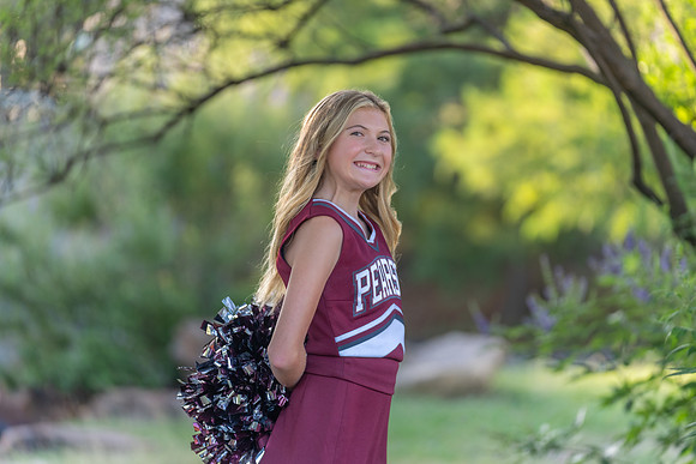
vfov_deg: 9.2
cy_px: 232
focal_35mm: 150
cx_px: 348
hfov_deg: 13.7
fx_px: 2901
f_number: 2.8
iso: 320
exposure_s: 1/320
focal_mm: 150
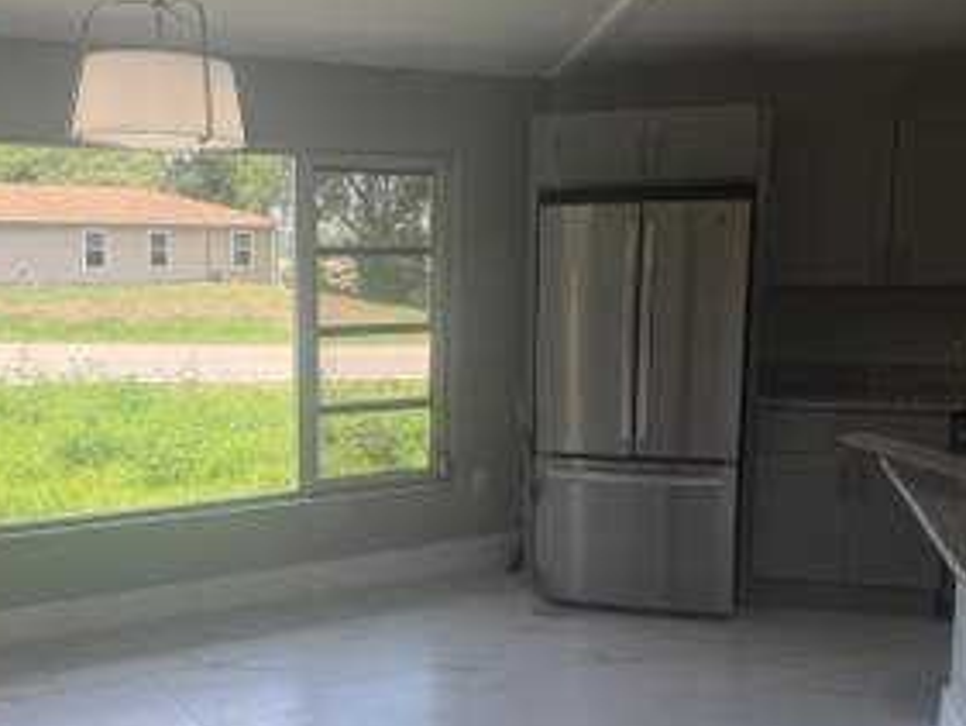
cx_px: 340
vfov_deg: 35.0
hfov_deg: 45.2
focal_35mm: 41
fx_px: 1145
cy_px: 437
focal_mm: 6.76
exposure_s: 1/477
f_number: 1.78
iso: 80
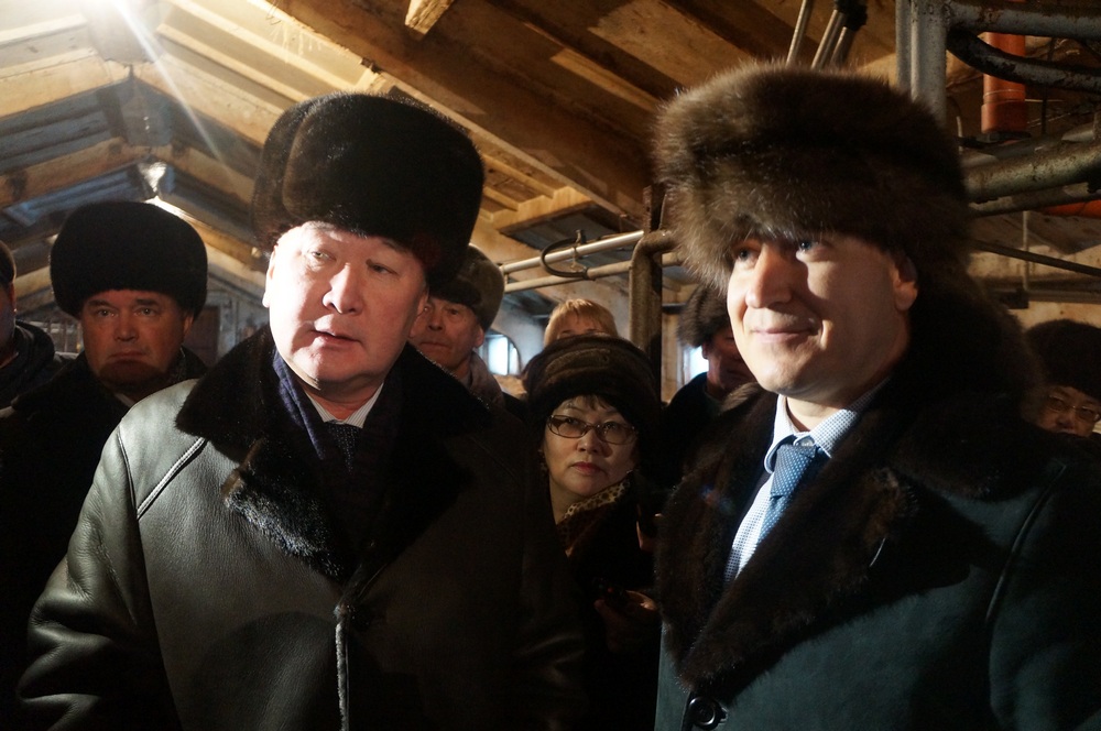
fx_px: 916
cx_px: 550
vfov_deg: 43.5
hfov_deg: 62.0
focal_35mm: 30
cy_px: 366
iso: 3200
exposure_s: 1/30
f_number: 3.5
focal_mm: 20
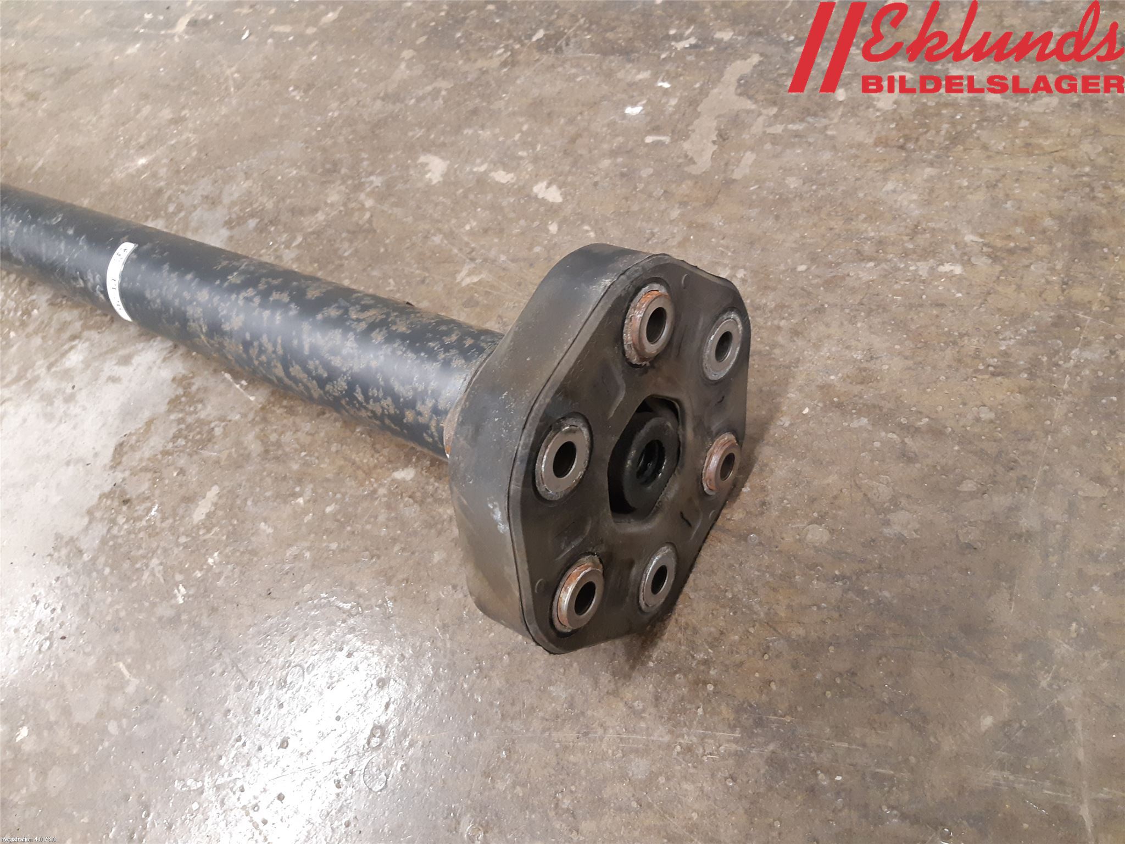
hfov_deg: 67.3
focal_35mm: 26
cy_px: 422
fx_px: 845
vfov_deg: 53.1
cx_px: 562
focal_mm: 3.93
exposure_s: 1/24
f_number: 1.7
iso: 250
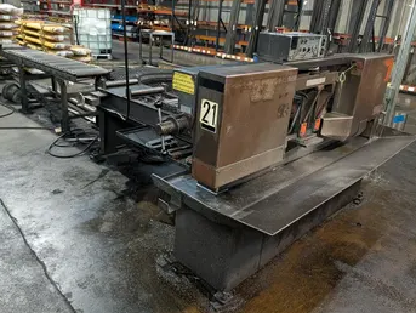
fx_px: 337
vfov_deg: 49.7
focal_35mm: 28
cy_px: 140
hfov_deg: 63.3
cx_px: 196
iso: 1425
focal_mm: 6.9
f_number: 1.68
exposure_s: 1/120
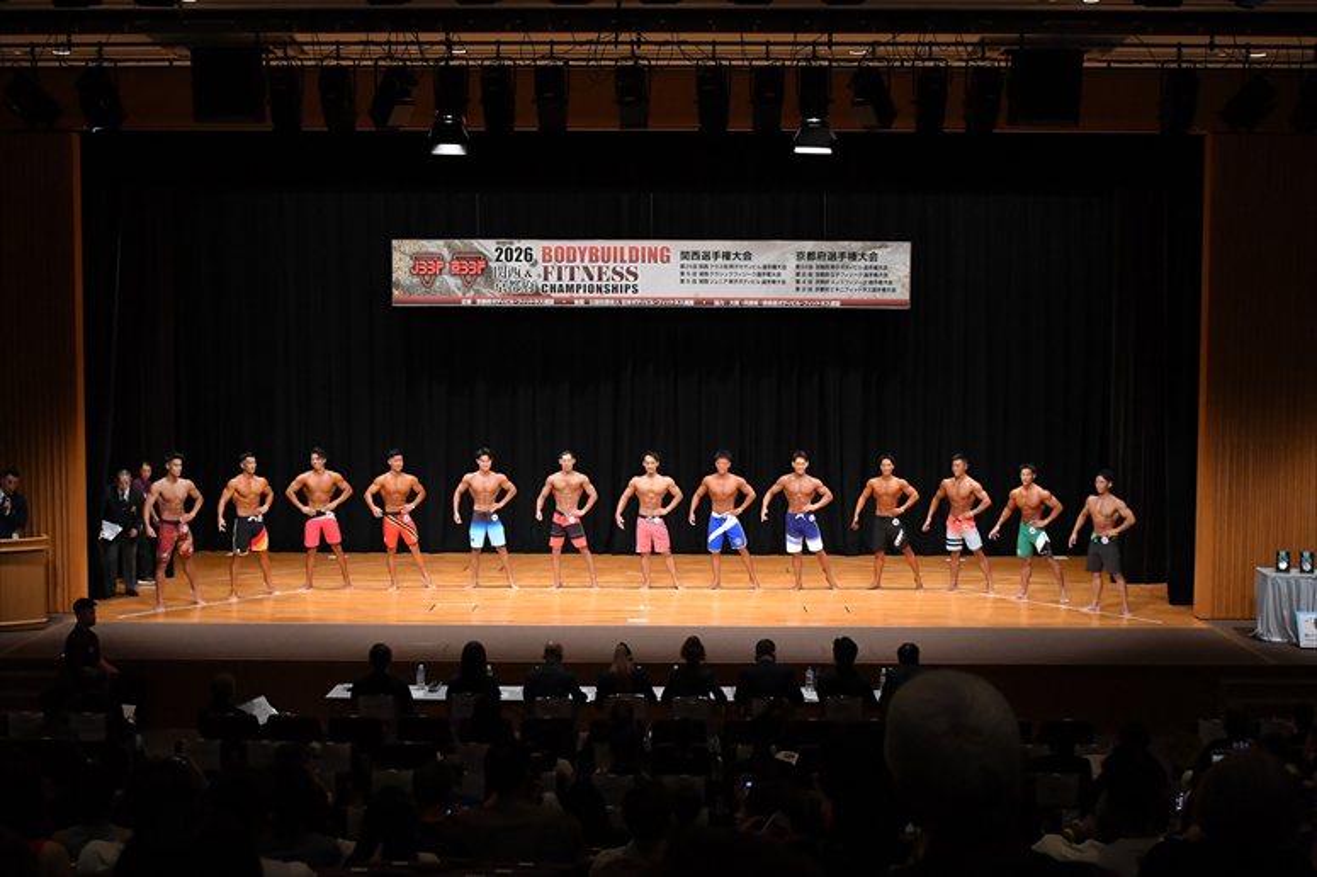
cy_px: 438
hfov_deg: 38.9
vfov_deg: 26.5
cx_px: 658
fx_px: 1865
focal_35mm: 51
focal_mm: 34
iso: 4000
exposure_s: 1/400
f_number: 5.6
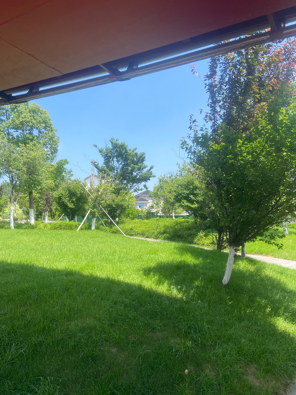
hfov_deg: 53.1
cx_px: 148
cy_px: 198
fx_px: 296
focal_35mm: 26
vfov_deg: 67.3
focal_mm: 4.25
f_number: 1.8
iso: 32
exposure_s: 1/1170
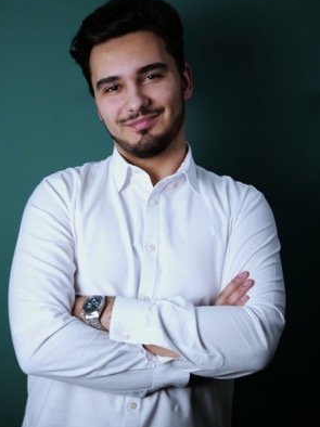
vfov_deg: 30.3
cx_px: 150
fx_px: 790
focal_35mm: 64
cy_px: 203
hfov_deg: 22.9
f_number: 3.2
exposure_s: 1/160
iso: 1250
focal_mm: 30
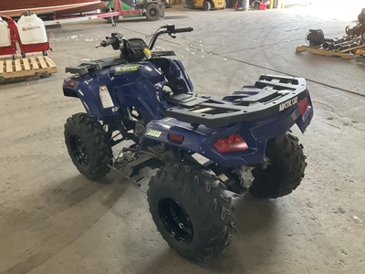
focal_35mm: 29
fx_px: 306
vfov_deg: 48.2
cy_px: 137
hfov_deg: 61.7
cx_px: 182
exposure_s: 1/60
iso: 200
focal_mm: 3
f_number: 1.8
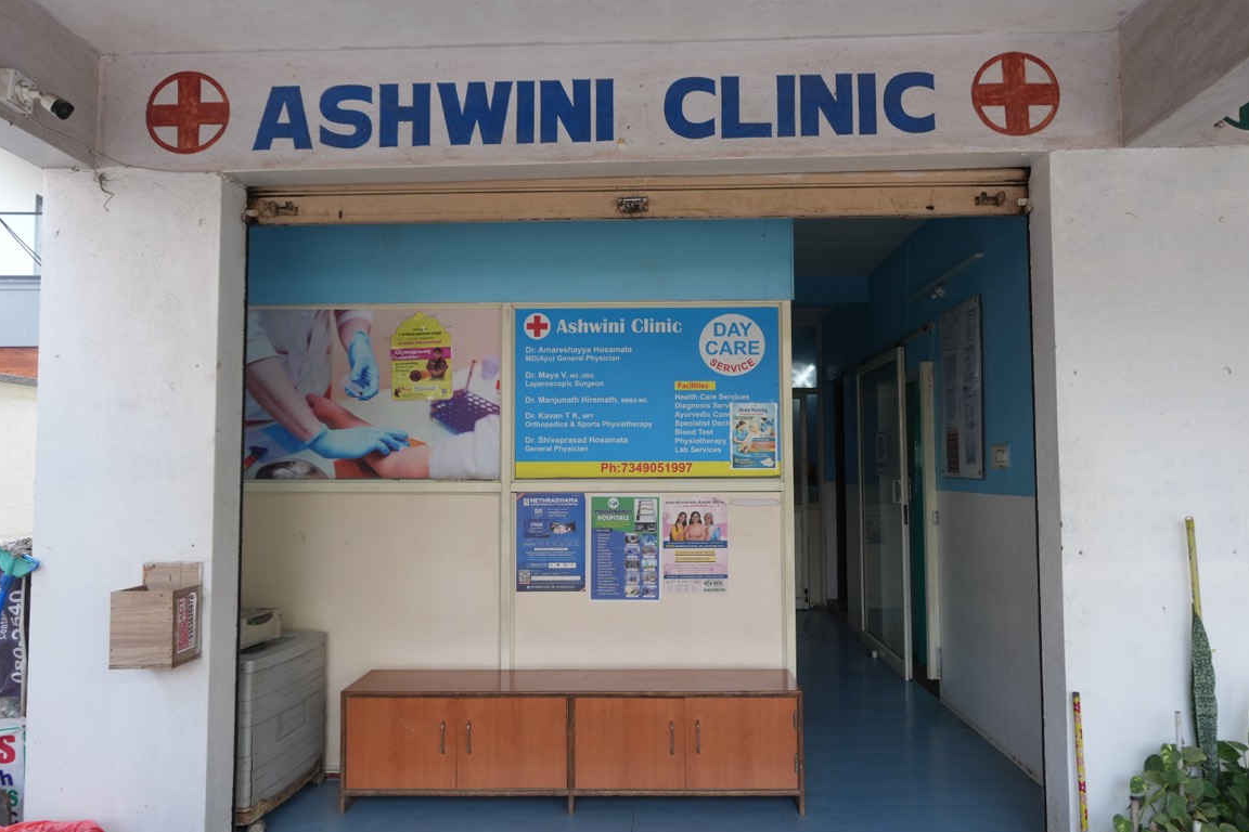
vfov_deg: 51.3
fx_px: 867
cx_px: 648
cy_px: 424
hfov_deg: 71.5
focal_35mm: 25
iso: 250
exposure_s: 1/160
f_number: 4
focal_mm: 16
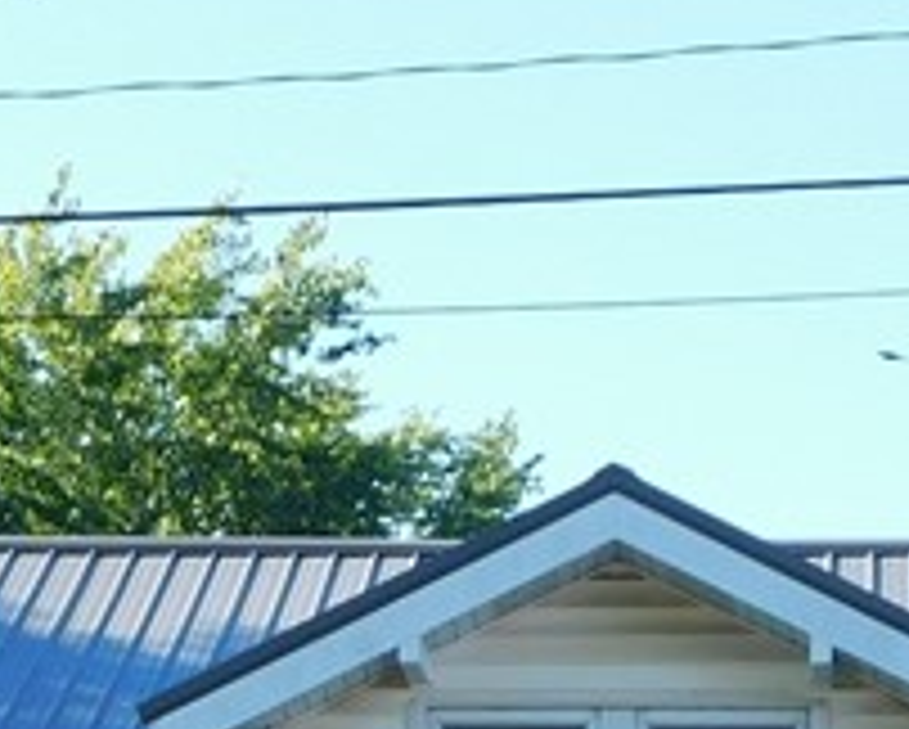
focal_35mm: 178
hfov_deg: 10.8
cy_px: 1084
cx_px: 230
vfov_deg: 8.5
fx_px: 4793
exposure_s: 1/400
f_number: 3.5
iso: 125
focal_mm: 6.3
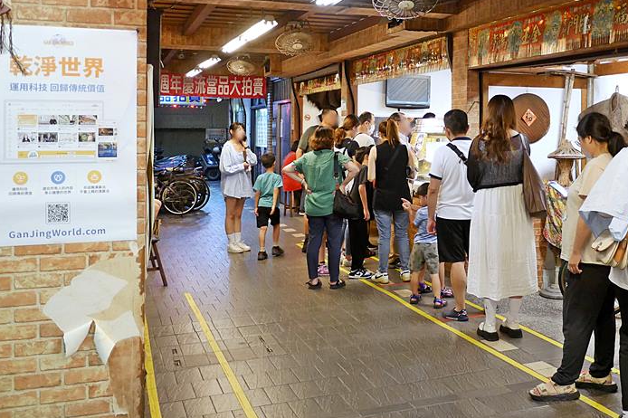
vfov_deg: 31.5
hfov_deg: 45.2
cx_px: 450
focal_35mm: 42
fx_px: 732
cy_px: 129
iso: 1600
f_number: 2.5
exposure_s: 1/60
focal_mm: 14
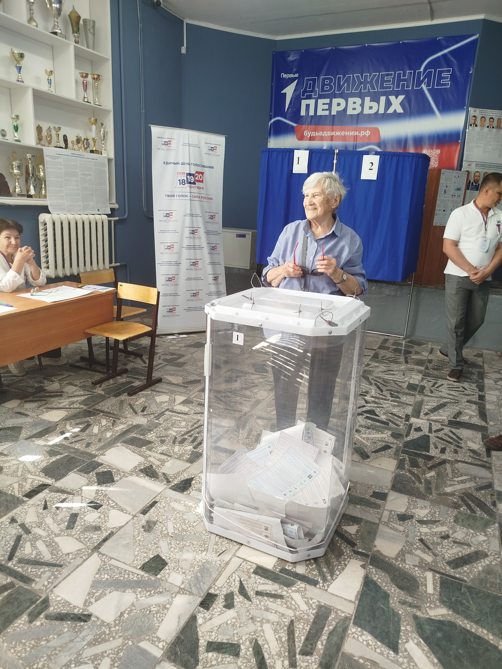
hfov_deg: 56.8
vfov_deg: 71.6
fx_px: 464
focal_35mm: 24
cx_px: 251
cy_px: 334
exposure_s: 1/50
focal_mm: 5.31
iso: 100
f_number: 1.7
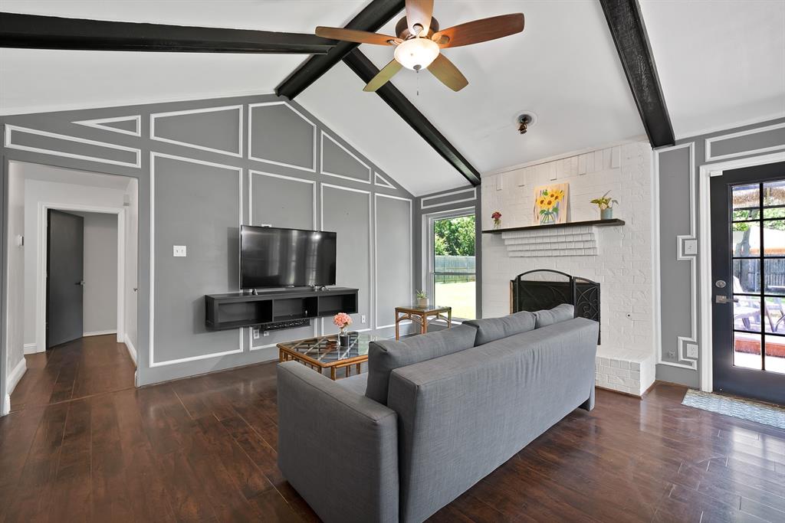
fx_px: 305
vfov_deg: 81.2
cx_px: 392
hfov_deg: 104.2
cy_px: 262
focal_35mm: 14
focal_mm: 14
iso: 640
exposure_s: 1/2.5
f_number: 9
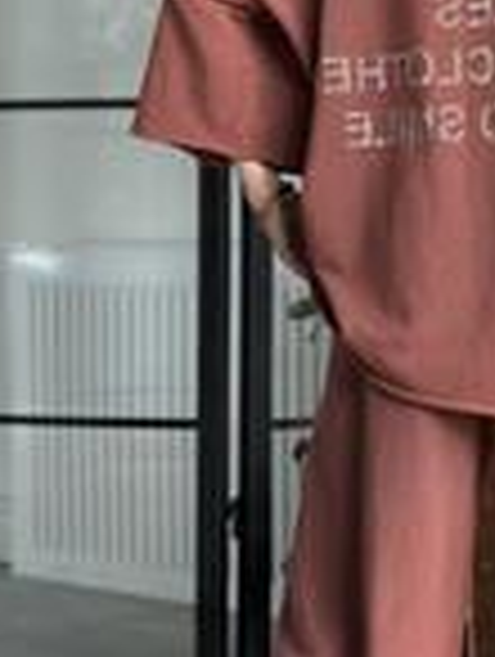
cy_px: 261
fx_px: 2662
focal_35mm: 140
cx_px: 531
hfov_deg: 10.5
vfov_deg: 14.1
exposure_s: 1/60
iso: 400
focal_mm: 6.86
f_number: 1.78
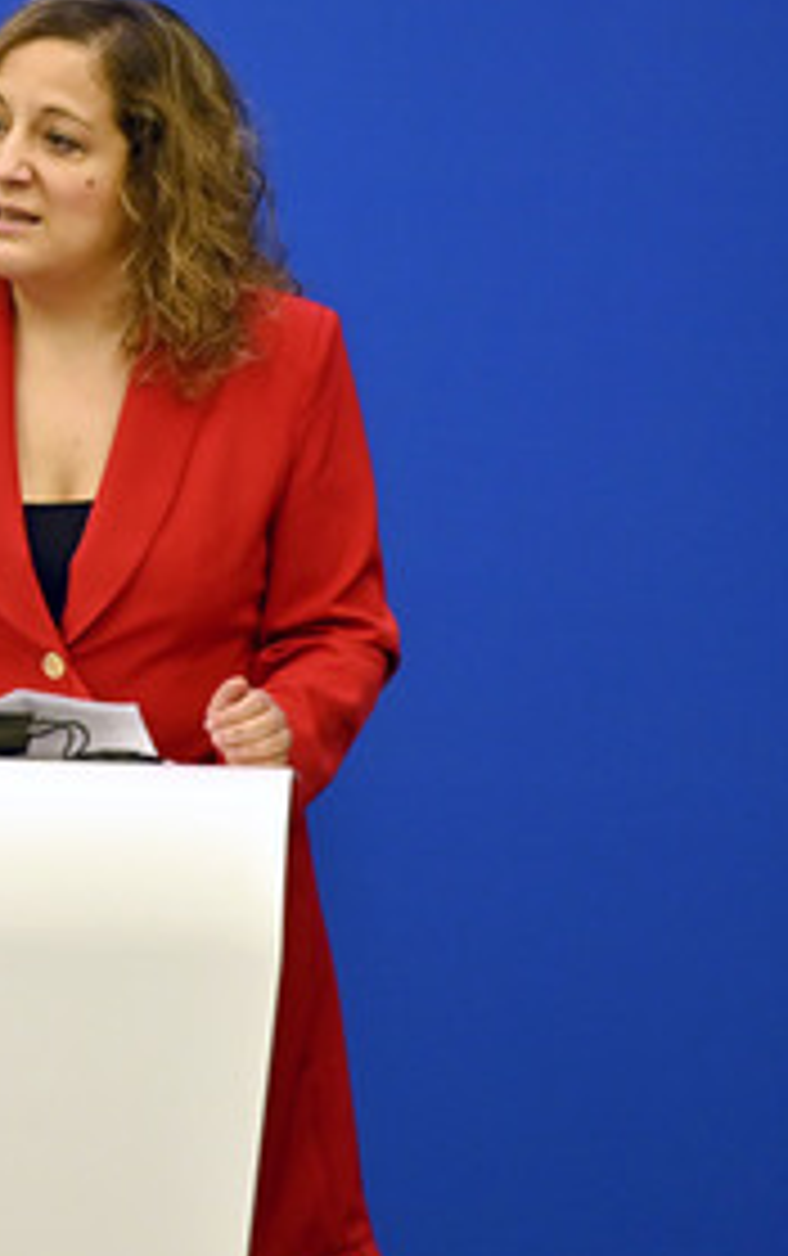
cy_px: 630
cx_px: -88
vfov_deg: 6.4
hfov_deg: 4.0
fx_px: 11276
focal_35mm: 329
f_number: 2.8
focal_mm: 200
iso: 1600
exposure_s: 1/500
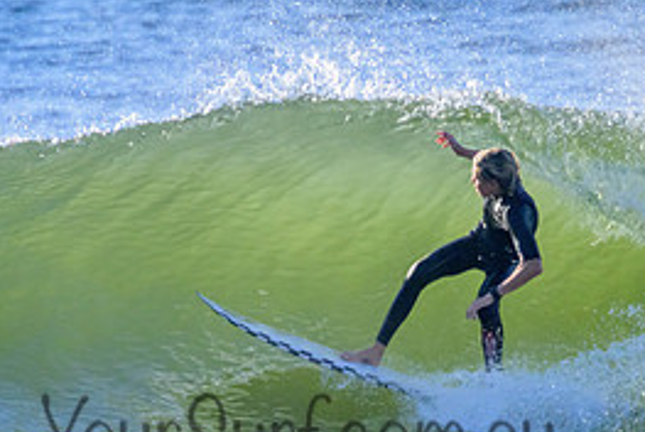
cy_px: 411
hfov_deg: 1.2
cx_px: 294
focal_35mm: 1764
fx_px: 31640
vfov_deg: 0.8
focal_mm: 800
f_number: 11
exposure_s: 1/2000
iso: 1600
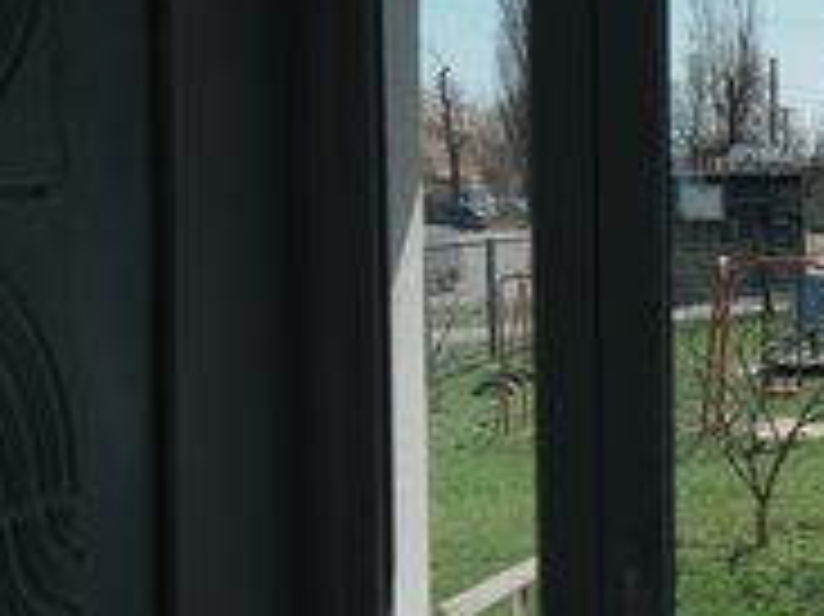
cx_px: 856
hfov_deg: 28.5
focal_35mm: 63
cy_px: 254
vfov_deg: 23.2
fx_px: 1499
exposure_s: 1/400
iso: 50
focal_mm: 30
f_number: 5
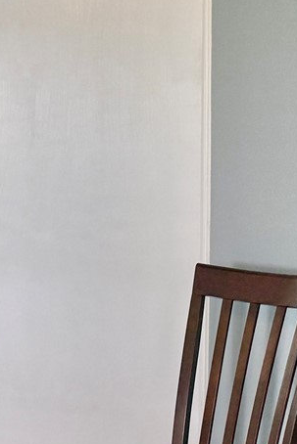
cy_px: 262
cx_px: -388
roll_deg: +2.5
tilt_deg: -6.0
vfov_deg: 23.1
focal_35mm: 88
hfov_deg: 12.6
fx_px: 1088
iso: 200
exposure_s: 1/122
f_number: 1.78
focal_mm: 6.76
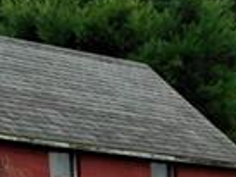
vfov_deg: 7.0
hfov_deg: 8.7
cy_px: -17
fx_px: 1433
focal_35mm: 210
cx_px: -289
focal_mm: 6.3
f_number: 3.5
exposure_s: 1/400
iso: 125
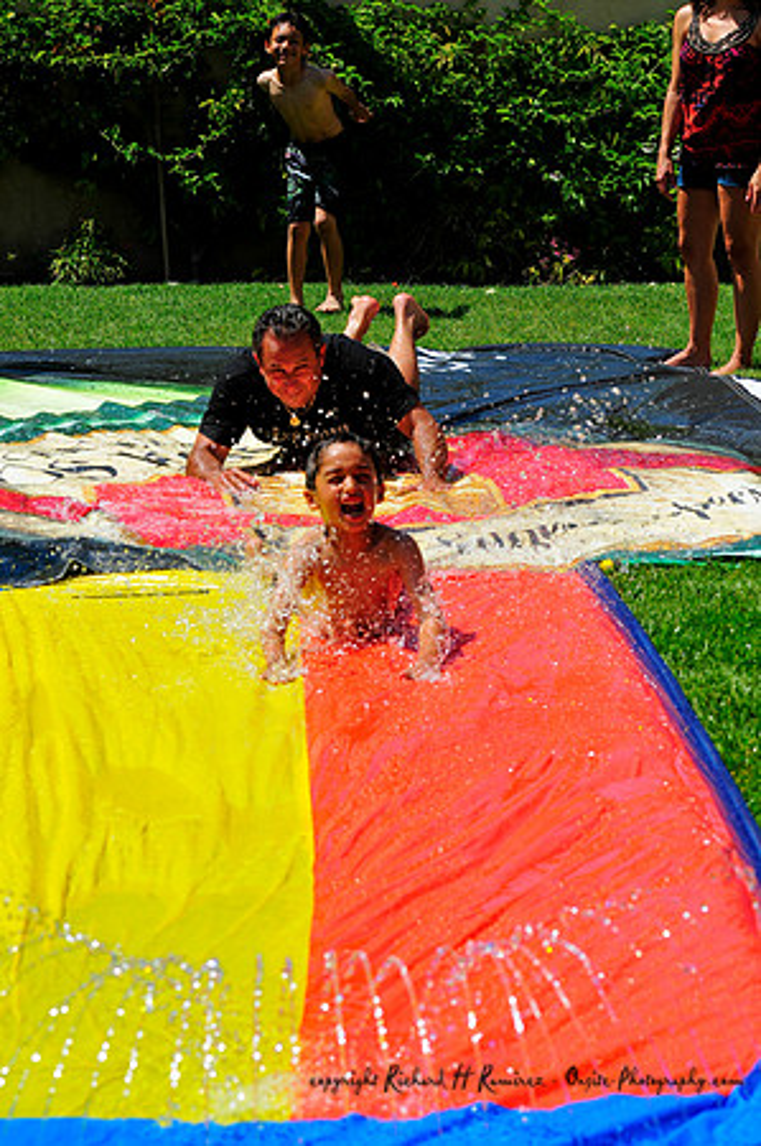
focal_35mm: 105
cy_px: 573
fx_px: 3337
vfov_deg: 19.5
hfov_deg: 13.0
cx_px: 380
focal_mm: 70
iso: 200
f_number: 7.1
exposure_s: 1/640
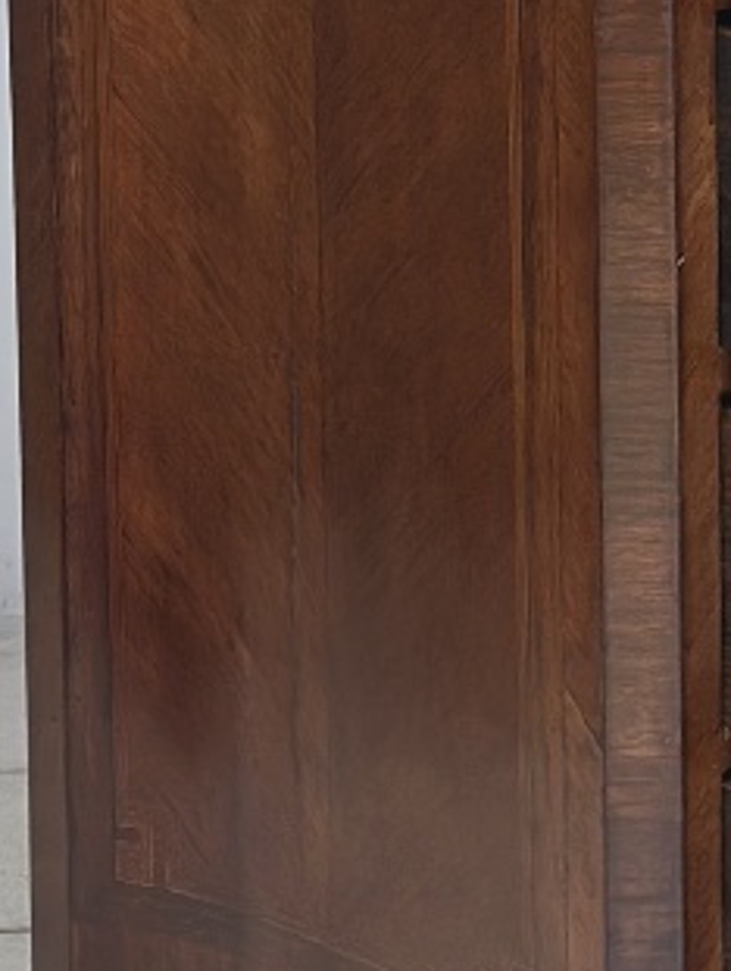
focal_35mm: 185
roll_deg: +0.6
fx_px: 5198
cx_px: 790
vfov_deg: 10.5
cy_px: -187
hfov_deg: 8.0
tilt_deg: -12.6
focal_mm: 6.86
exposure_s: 1/50
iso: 160
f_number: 1.78
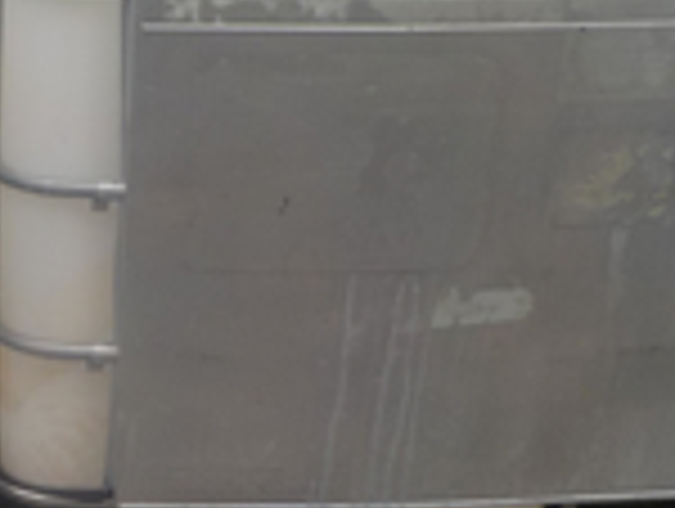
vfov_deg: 18.5
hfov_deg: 23.1
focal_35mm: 80
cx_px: -36
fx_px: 1562
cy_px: 270
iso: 125
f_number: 3.3
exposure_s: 1/125
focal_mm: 4.1
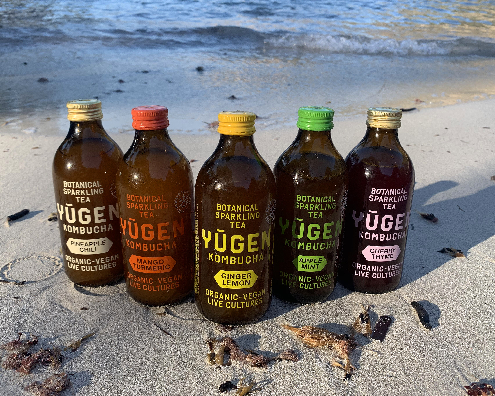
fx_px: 440
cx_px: 237
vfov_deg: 48.5
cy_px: 184
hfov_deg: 58.7
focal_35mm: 30
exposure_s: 1/660
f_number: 1.8
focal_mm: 4.25
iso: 25
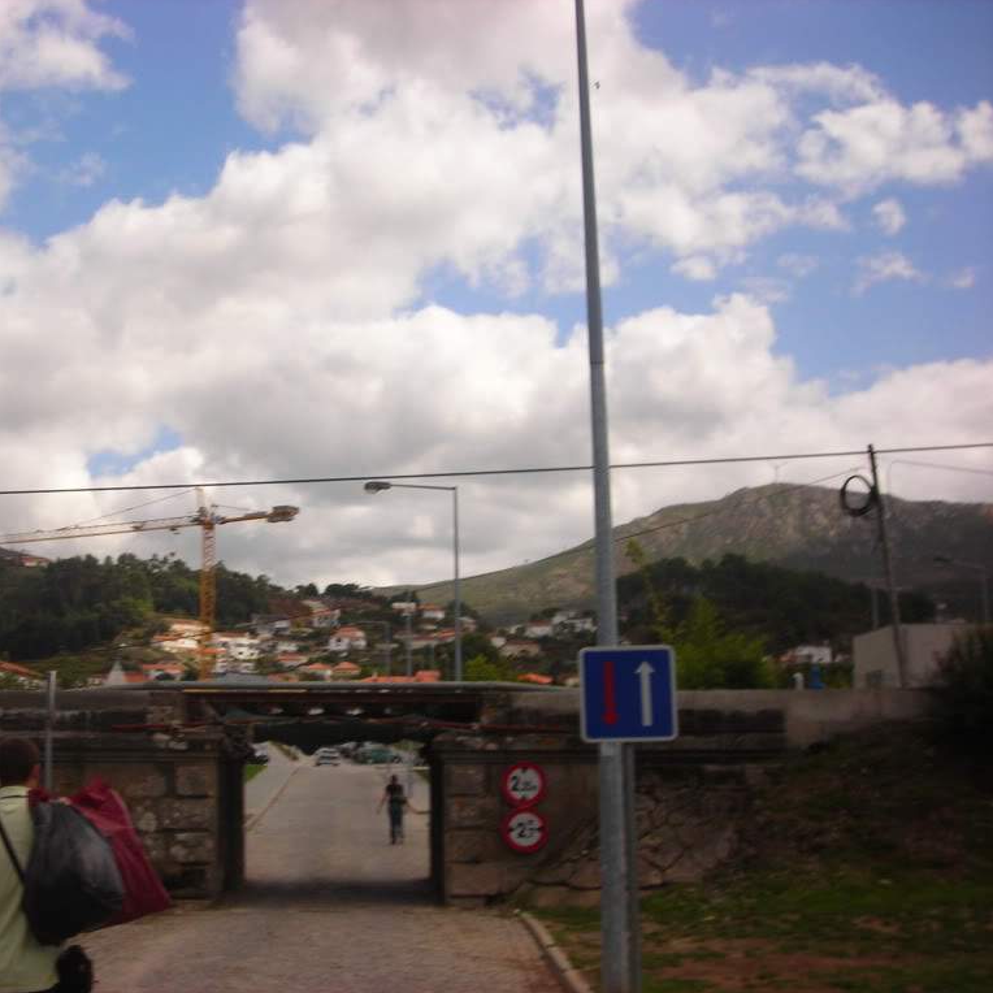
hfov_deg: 37.1
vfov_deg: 37.6
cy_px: 495
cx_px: 330
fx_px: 1460
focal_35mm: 45
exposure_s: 1/240
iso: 50
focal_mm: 6.3
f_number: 6.4
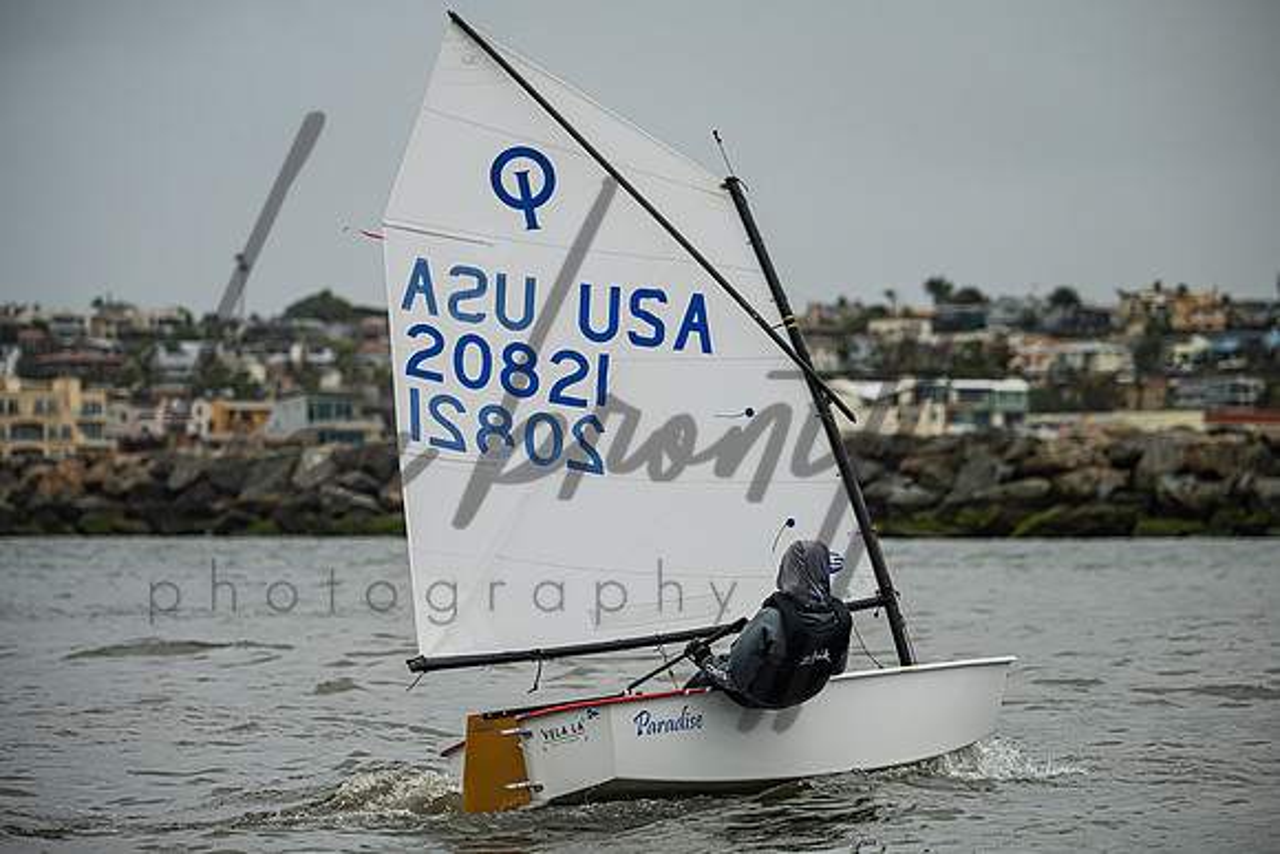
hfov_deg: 11.7
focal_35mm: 176
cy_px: 427
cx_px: 640
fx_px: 6242
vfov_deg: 7.8
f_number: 4.8
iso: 320
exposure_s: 1/3200
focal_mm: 170
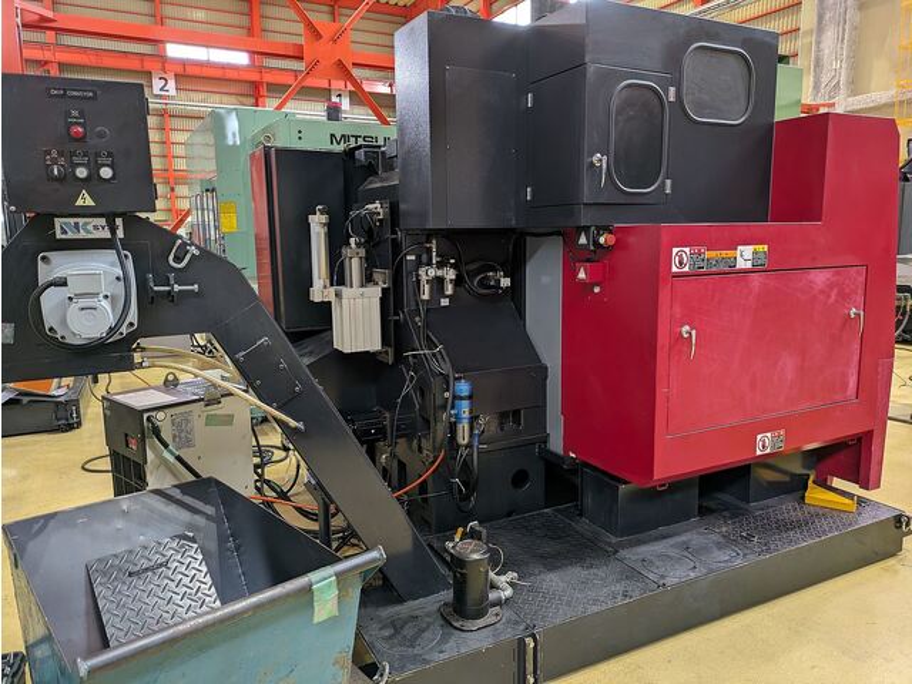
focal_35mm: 25
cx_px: 456
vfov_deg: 54.9
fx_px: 659
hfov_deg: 69.4
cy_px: 342
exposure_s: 1/25
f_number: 1.89
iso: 111
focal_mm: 5.43
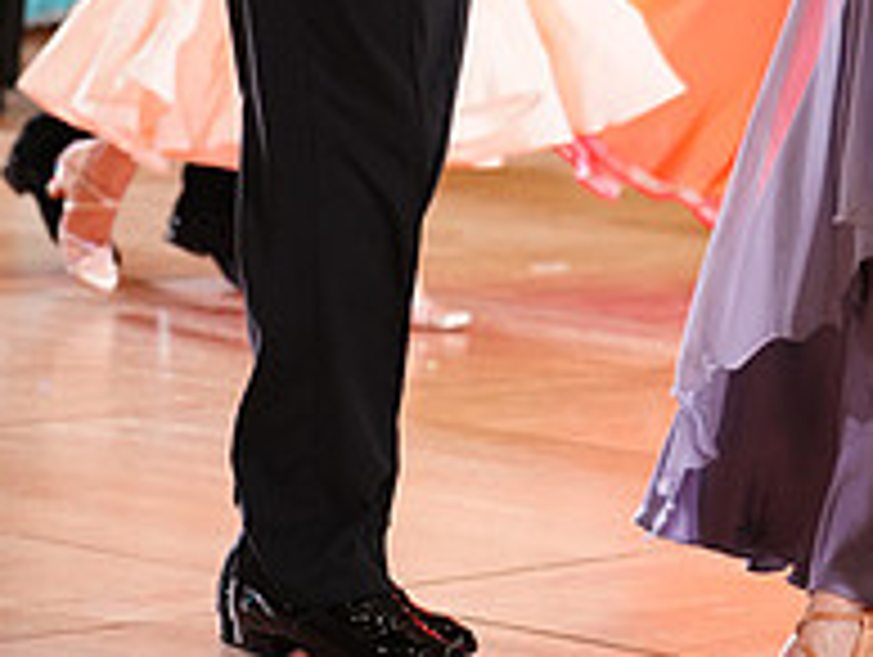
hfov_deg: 9.0
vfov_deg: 6.7
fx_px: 5505
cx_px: 758
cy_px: -297
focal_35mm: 218
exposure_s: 1/500
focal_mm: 76
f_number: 2.8
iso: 2000
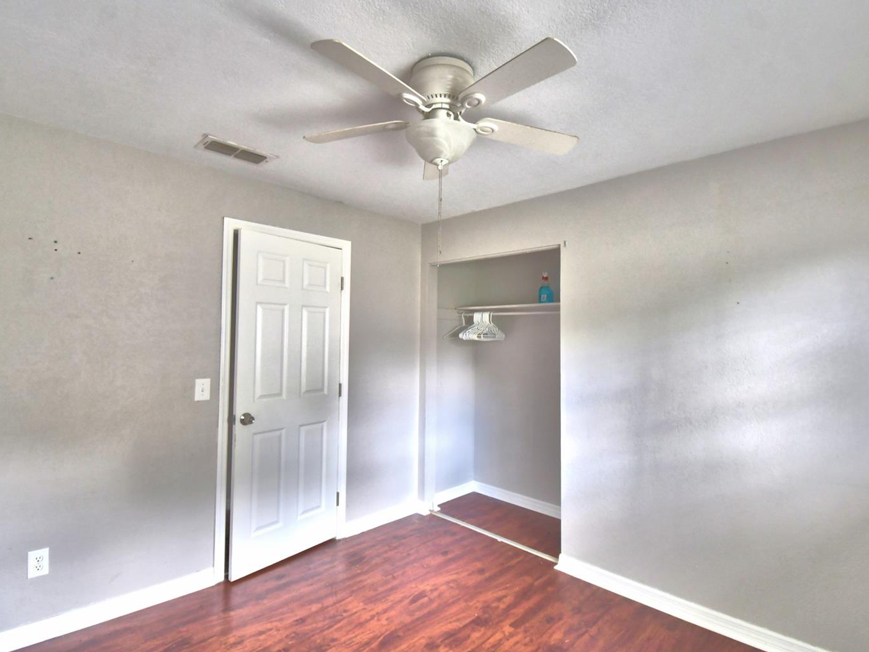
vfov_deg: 74.7
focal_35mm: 17
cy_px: 322
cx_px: 438
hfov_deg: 91.0
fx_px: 427
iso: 400
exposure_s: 1/30
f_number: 4.5
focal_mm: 10
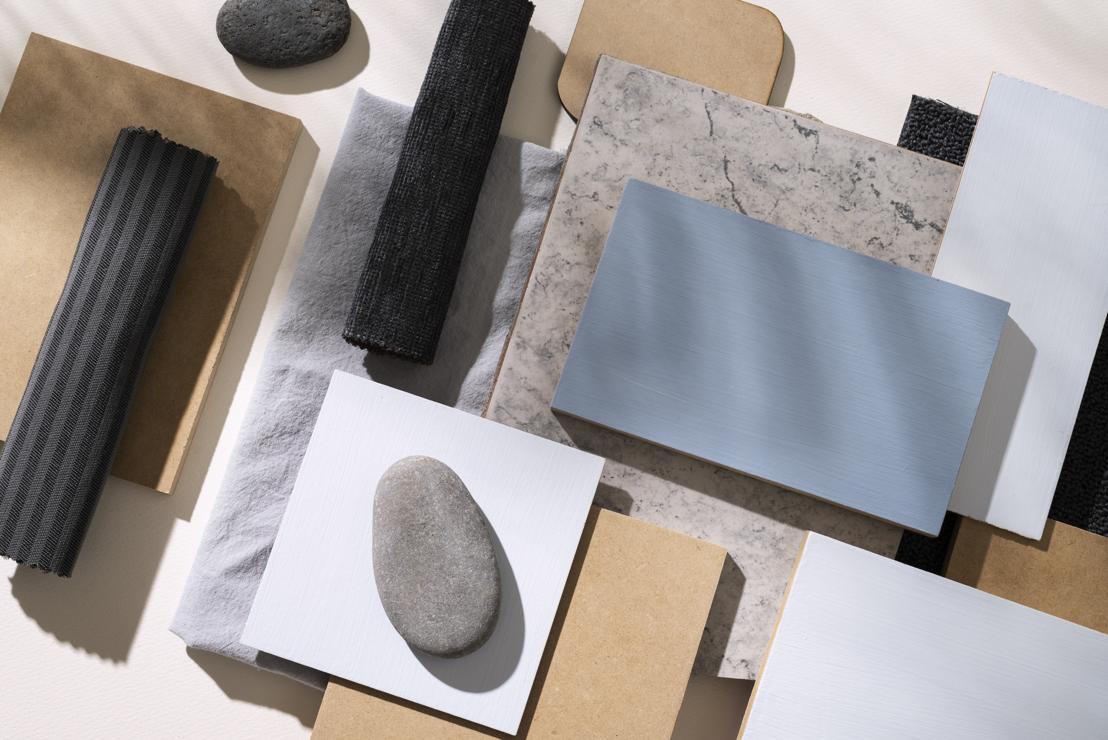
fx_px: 1539
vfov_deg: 27.0
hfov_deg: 39.6
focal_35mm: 50
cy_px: 370
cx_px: 554
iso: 320
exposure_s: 1/125
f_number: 11
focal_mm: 50
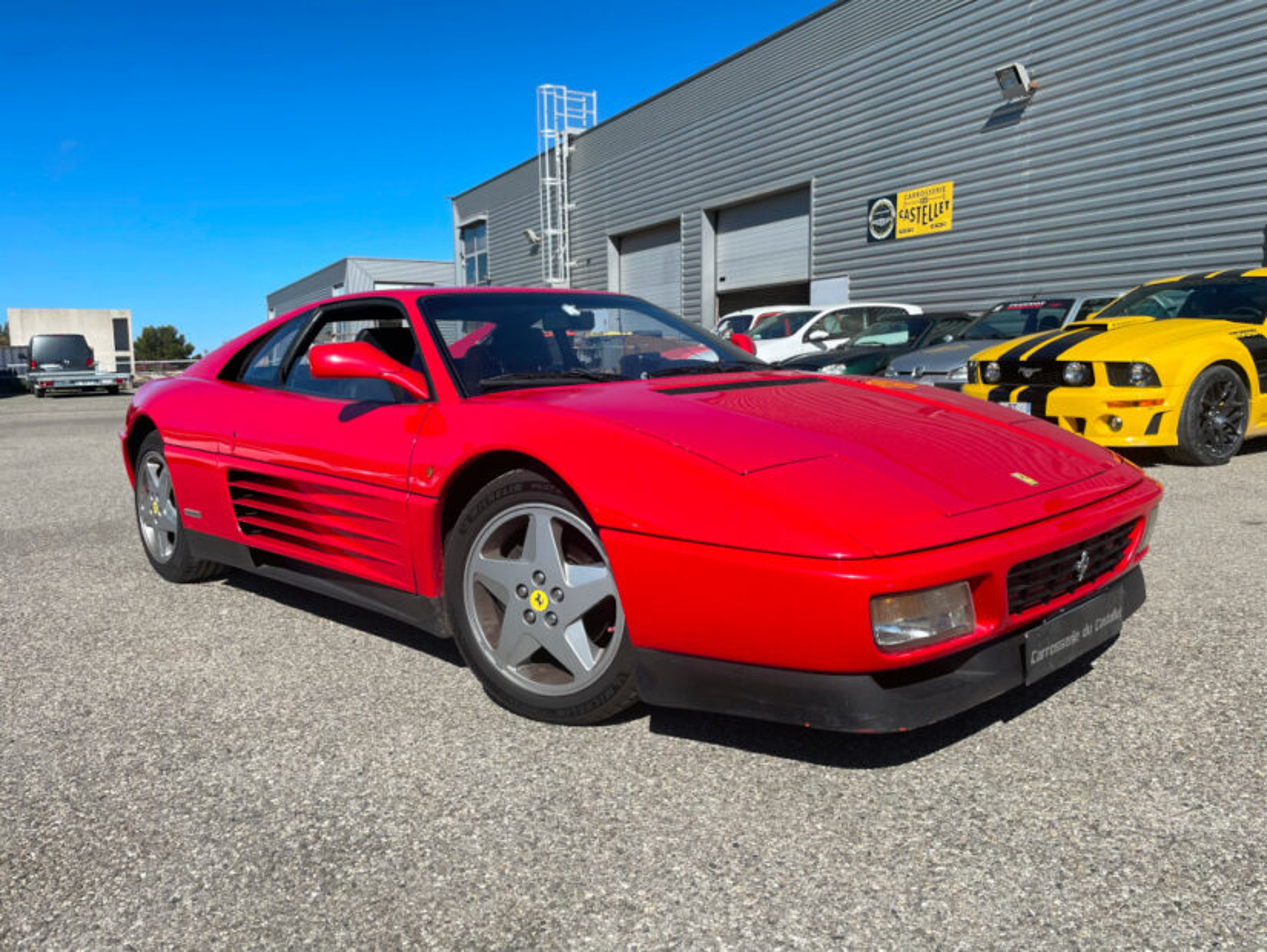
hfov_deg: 67.3
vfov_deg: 53.1
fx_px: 952
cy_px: 476
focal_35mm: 26
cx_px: 634
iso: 32
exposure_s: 1/3610
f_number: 1.6
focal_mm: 4.2
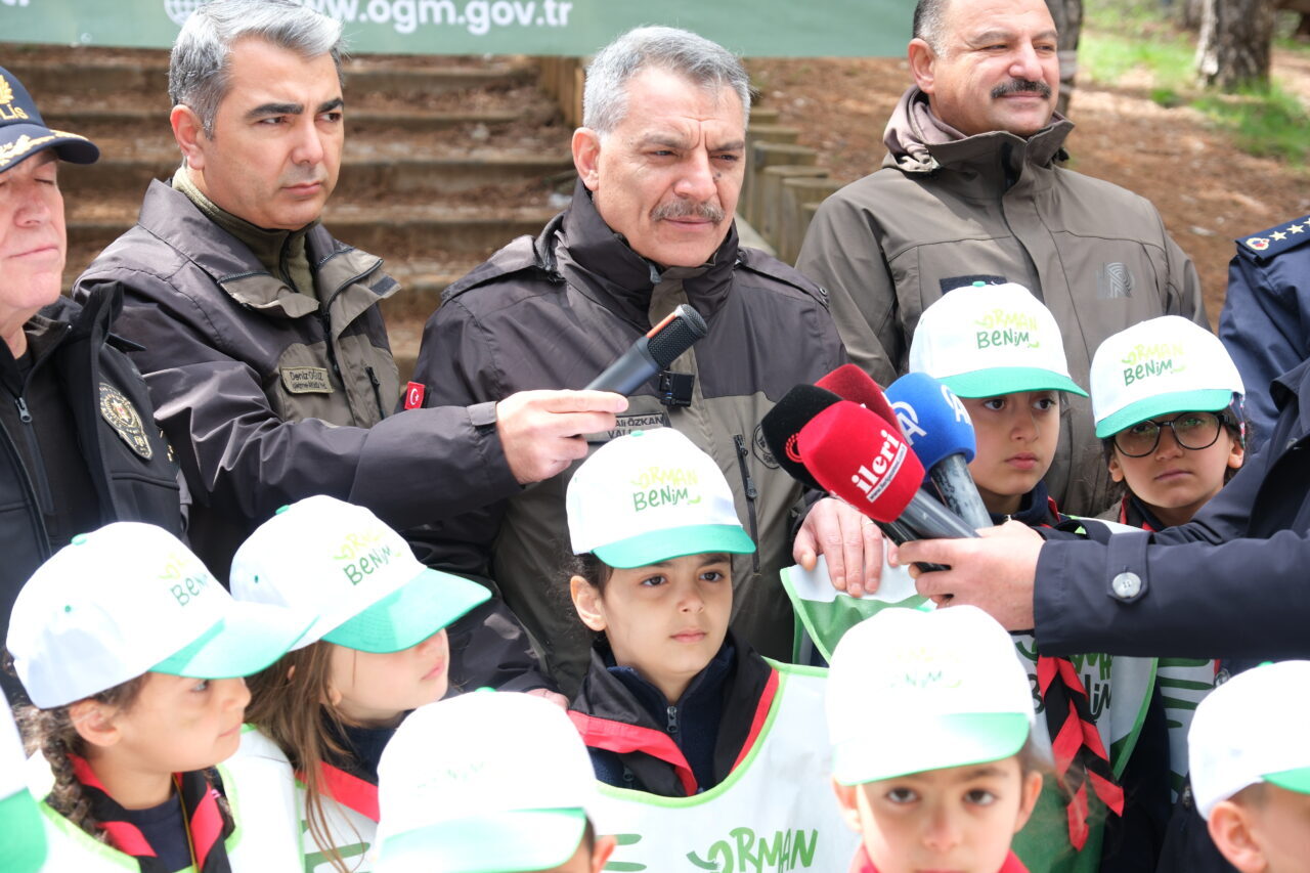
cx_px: 655
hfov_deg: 27.7
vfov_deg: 18.7
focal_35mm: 73
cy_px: 436
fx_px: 2656
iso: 200
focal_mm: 48.5
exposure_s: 1/150
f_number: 4
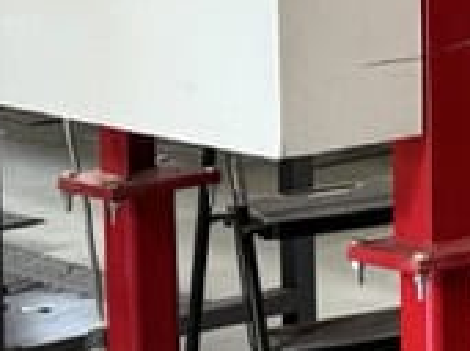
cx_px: 1231
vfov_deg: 7.9
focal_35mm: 180
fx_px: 2442
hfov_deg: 9.4
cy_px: -293
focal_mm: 6.8
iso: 200
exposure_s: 1/83
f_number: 1.8
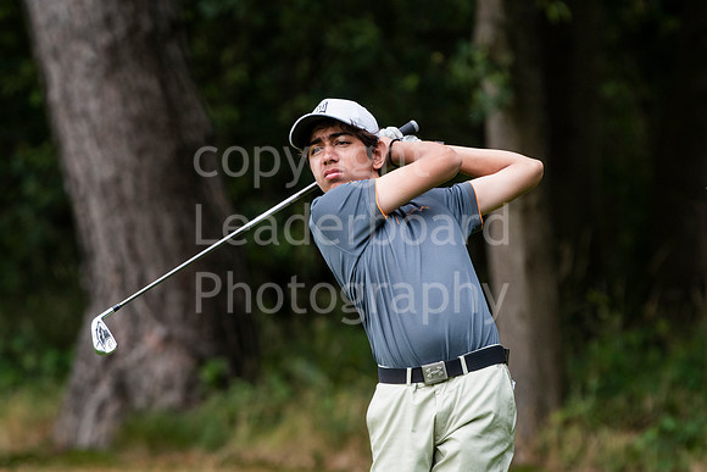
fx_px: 10607
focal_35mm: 540
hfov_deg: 3.8
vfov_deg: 2.5
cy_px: 236
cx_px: 354
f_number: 5.6
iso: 1000
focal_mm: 360
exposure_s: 1/1000
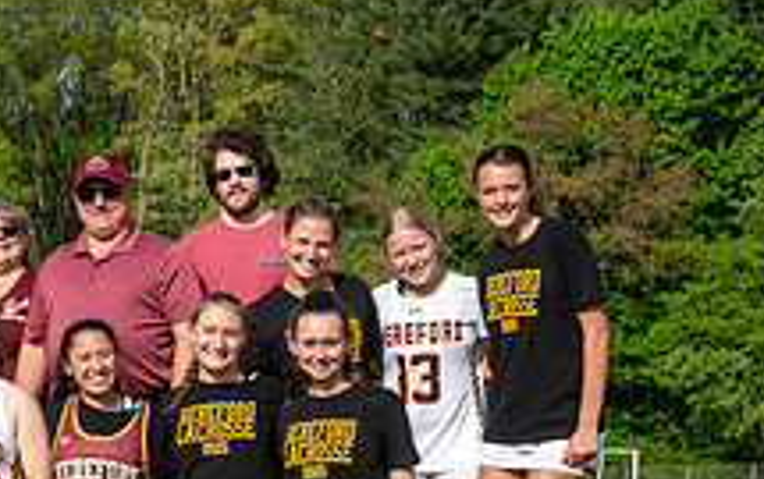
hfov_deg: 15.3
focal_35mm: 131
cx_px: -167
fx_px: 2731
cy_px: 576
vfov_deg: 9.9
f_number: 5.6
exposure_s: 1/2500
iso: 500
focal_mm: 40
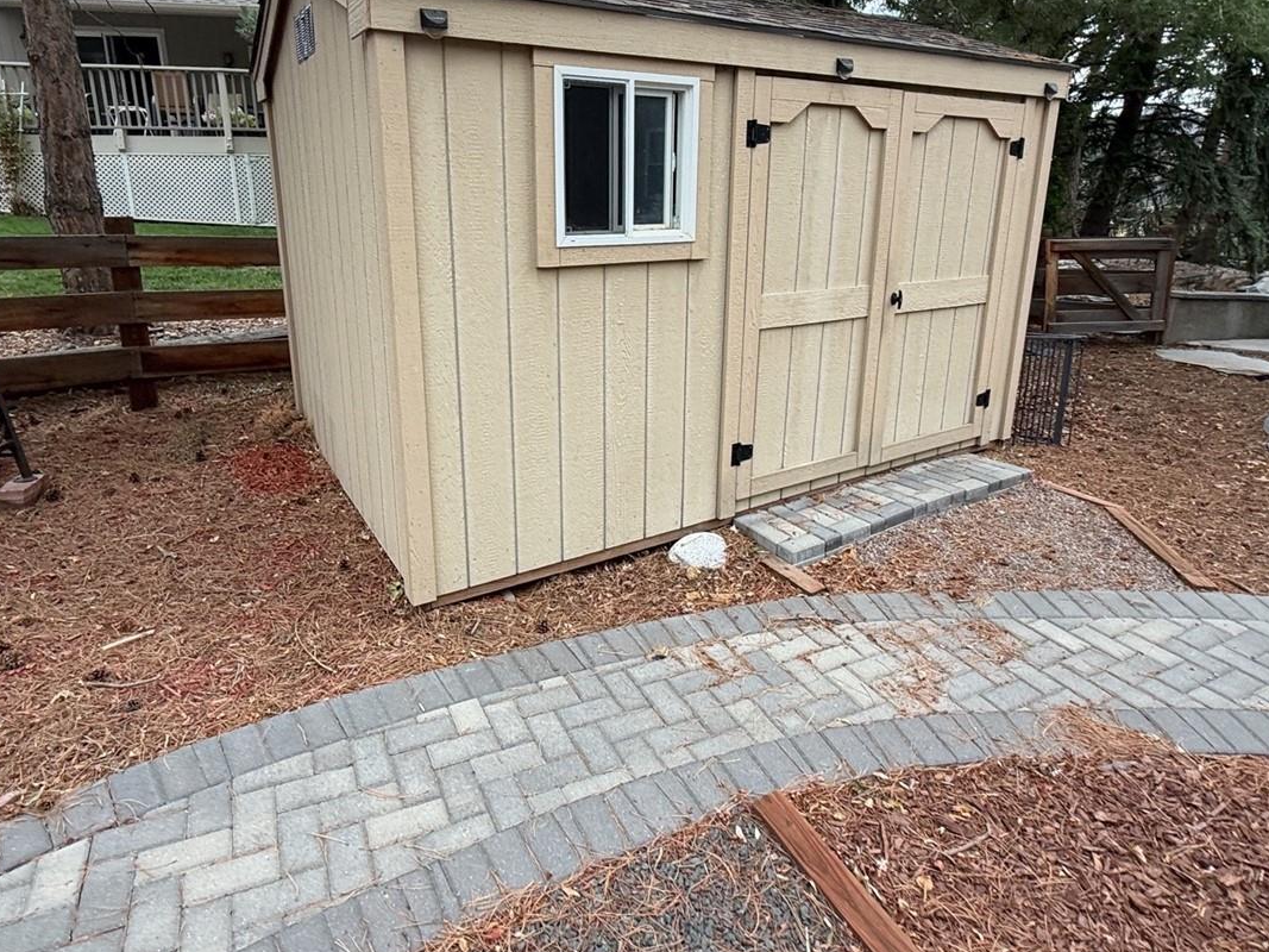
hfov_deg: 79.0
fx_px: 770
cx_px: 615
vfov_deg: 62.7
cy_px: 365
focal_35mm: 21
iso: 80
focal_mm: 2.22
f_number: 2.2
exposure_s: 1/121
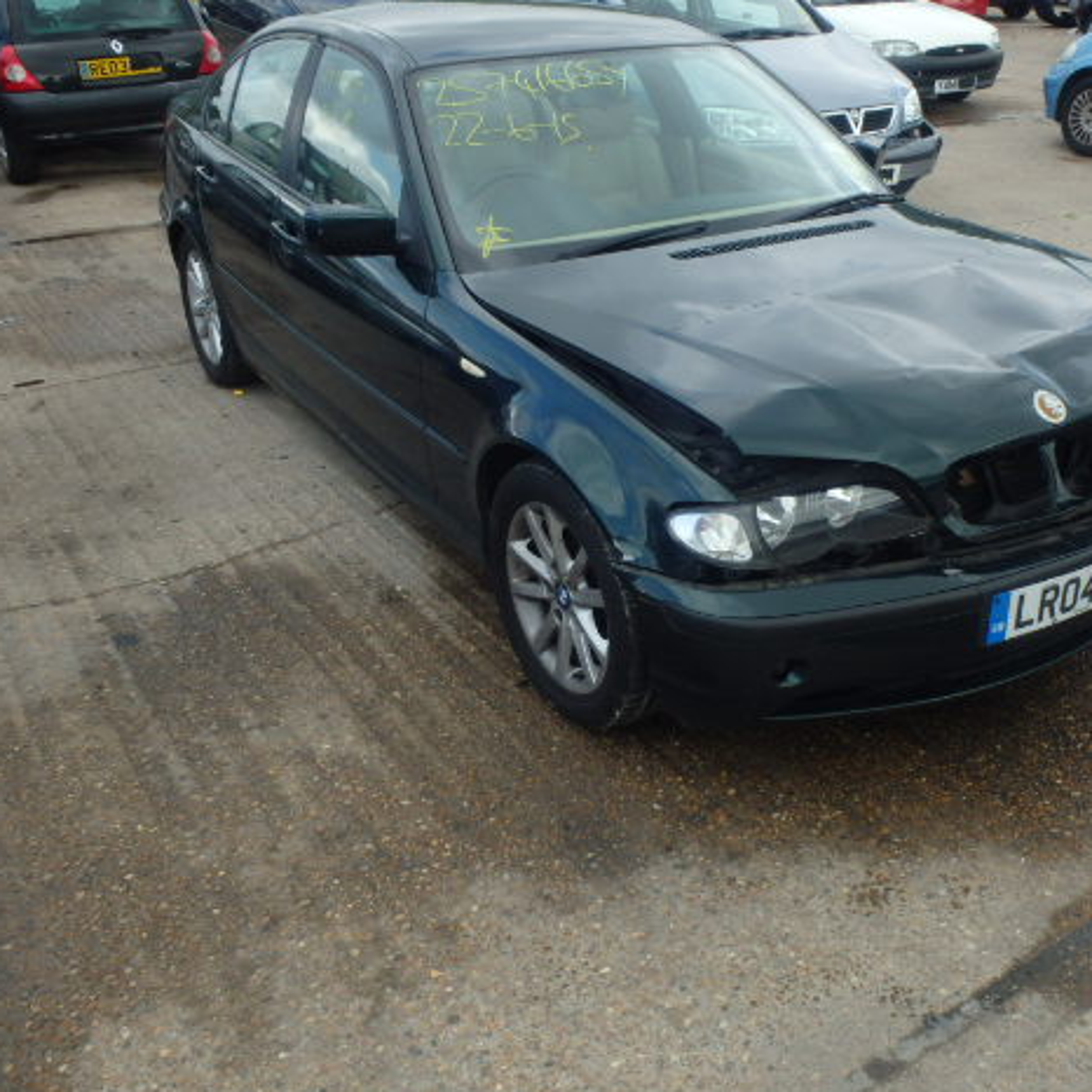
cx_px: 663
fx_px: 1213
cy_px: 539
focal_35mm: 34
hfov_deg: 48.1
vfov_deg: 48.4
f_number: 3.9
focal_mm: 5
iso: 200
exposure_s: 1/500
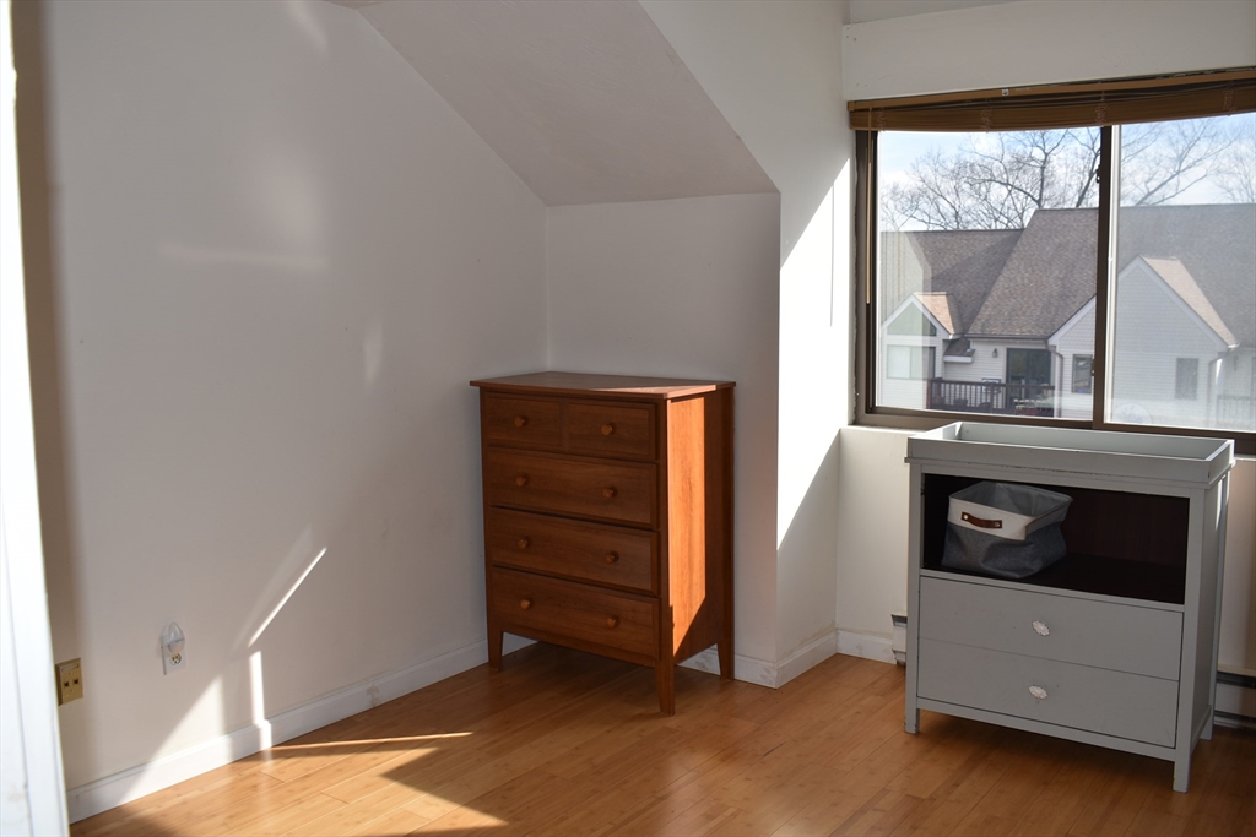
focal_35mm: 32
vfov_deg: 41.7
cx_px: 628
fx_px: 1099
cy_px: 418
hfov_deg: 59.5
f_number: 6.3
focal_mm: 21
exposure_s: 1/200
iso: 100
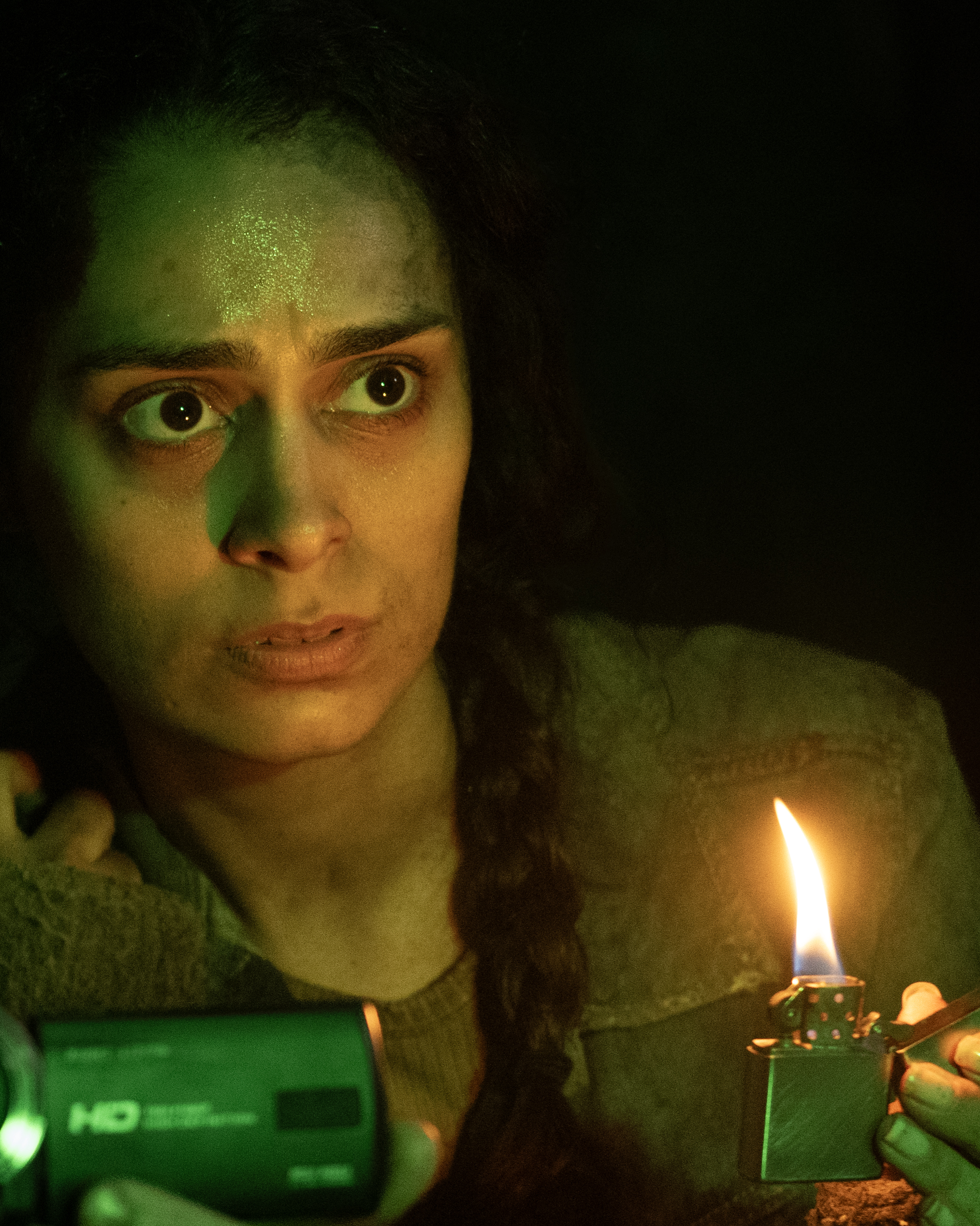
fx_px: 5366
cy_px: 1000
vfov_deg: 13.0
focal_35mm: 148
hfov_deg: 10.2
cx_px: -335
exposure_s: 1/60
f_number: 3.2
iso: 3200
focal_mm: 50
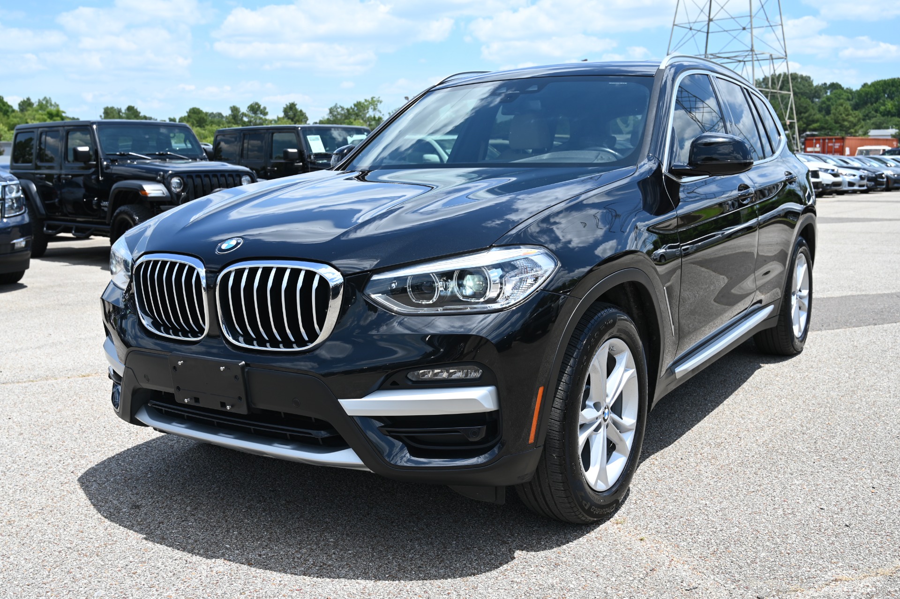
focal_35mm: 35
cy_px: 300
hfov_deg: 54.5
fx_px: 875
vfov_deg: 37.8
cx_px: 450
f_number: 6.3
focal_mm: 35
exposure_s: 1/320
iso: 100
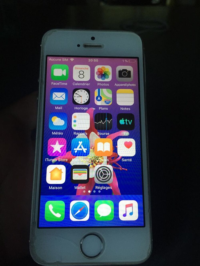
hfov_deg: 48.2
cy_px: 133
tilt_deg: -36.2
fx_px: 223
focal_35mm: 29
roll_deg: -0.7
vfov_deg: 61.7
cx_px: 100
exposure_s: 1/33
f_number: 2.2
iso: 160
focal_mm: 4.15
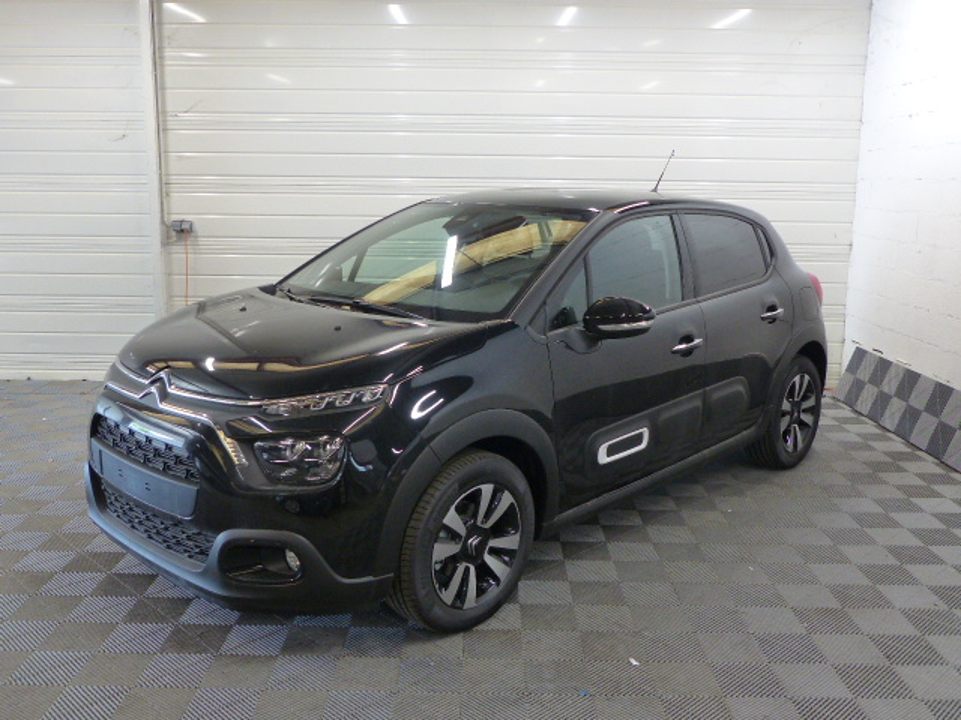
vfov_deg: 44.2
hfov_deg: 56.8
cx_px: 480
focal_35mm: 32
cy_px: 360
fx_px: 888
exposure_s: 1/60
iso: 400
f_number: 2.8
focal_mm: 5.6
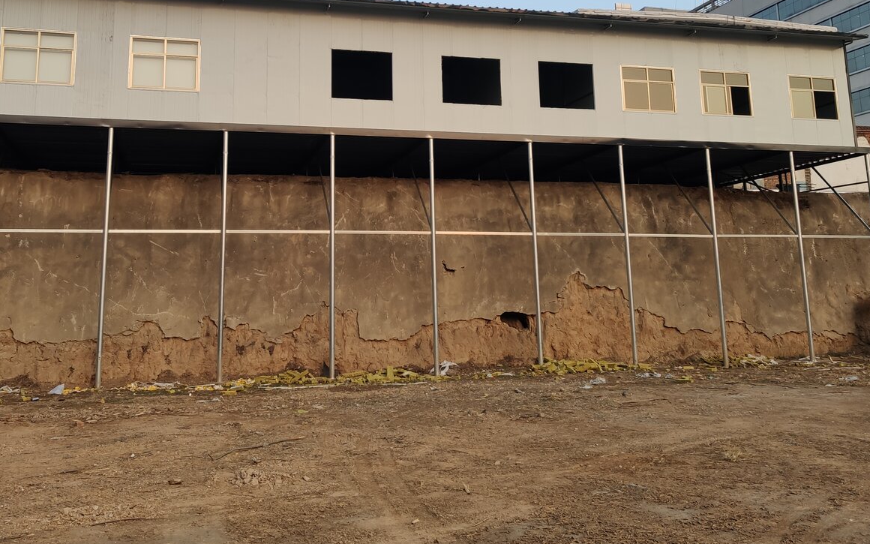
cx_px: 383
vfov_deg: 32.7
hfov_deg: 51.4
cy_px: 116
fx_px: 901
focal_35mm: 38
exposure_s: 1/195
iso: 112
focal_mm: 4.75
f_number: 1.75
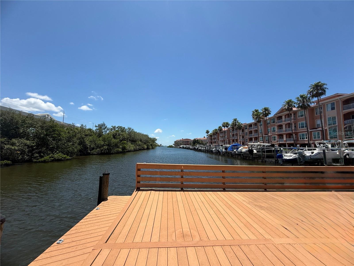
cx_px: 177
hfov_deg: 102.1
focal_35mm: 14
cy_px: 133
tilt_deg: +6.8
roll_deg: -1.5
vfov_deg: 85.7
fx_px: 143
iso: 50
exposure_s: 1/2506
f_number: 2.2
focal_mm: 2.22
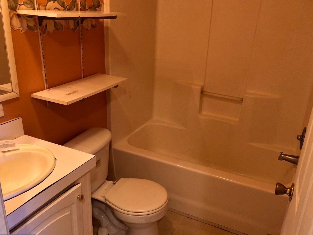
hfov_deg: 58.3
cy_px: 118
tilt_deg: -21.1
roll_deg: -4.0
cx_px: 167
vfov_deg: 45.4
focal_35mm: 31
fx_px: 280
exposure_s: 1/40
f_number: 1.8
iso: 400
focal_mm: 3.99
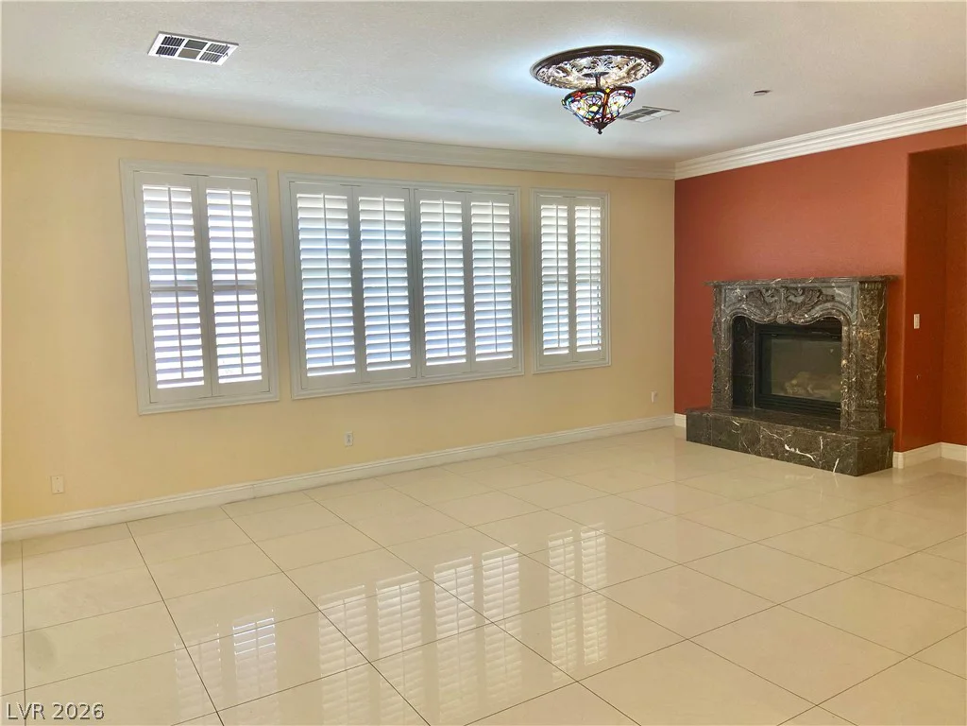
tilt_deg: -7.7
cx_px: 484
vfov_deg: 53.1
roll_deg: +2.6
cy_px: 363
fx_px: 726
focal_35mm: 26
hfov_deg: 67.3
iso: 64
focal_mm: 4.25
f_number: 1.8
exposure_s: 1/120
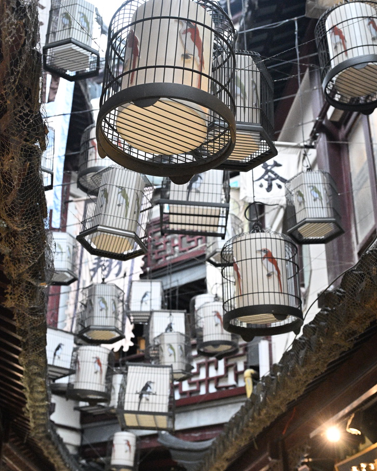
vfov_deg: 36.7
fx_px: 711
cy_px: 226
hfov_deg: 29.7
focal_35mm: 51
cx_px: 188
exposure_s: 1/500
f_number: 4.5
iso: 12800
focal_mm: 45
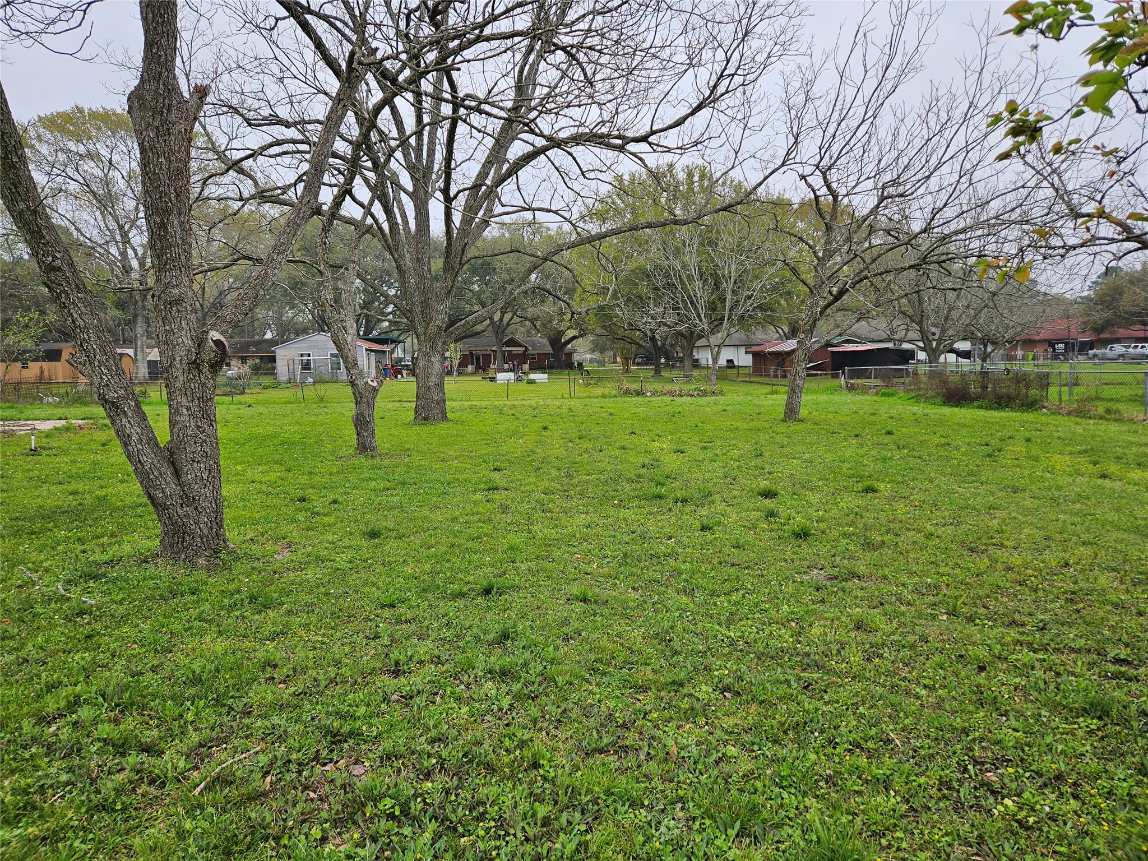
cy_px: 430
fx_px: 763
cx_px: 574
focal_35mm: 23
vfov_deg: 58.9
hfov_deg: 73.9
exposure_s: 1/470
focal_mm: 5.4
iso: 25
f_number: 1.8
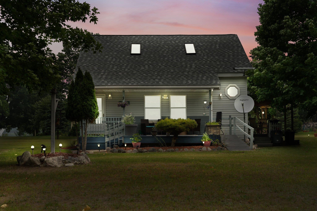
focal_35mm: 51
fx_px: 450
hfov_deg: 38.8
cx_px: 158
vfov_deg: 26.4
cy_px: 106
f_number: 5.6
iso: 640
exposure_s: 1/400
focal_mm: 51.1
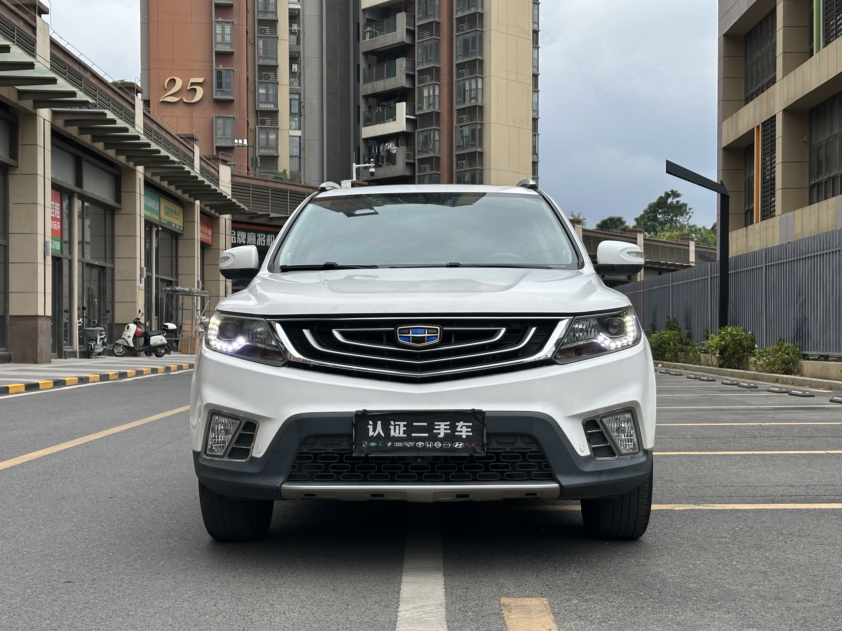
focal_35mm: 48
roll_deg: -1.0
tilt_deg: -0.3
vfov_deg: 30.3
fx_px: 1168
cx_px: 421
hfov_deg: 39.7
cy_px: 316
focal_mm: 6.86
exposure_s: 1/1145
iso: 64
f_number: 1.78
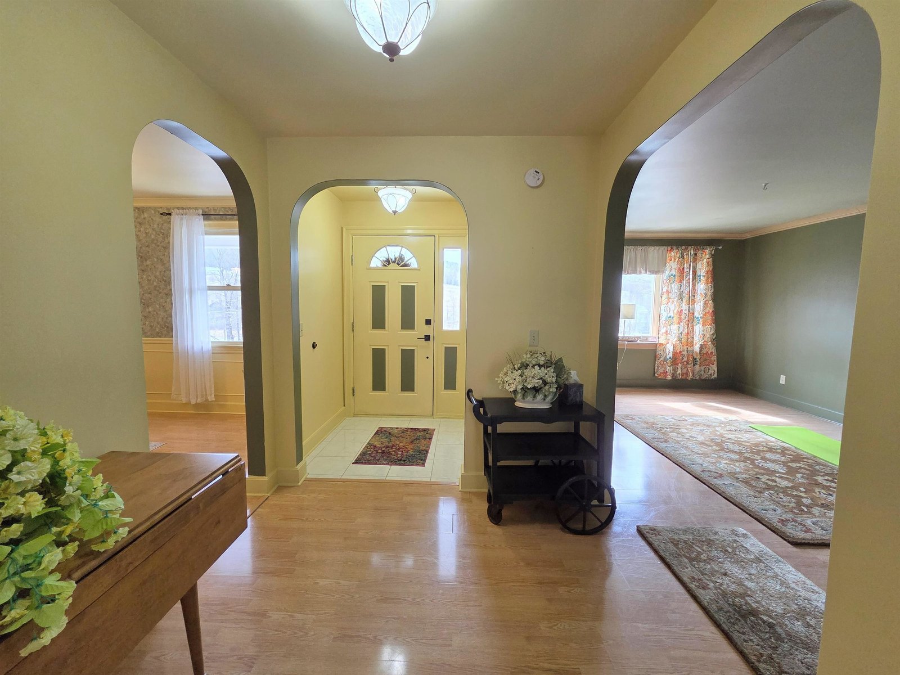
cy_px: 338
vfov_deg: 89.9
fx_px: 338
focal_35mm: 13
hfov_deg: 106.2
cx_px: 450
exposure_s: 1/120
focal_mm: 2.2
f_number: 2.2
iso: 250
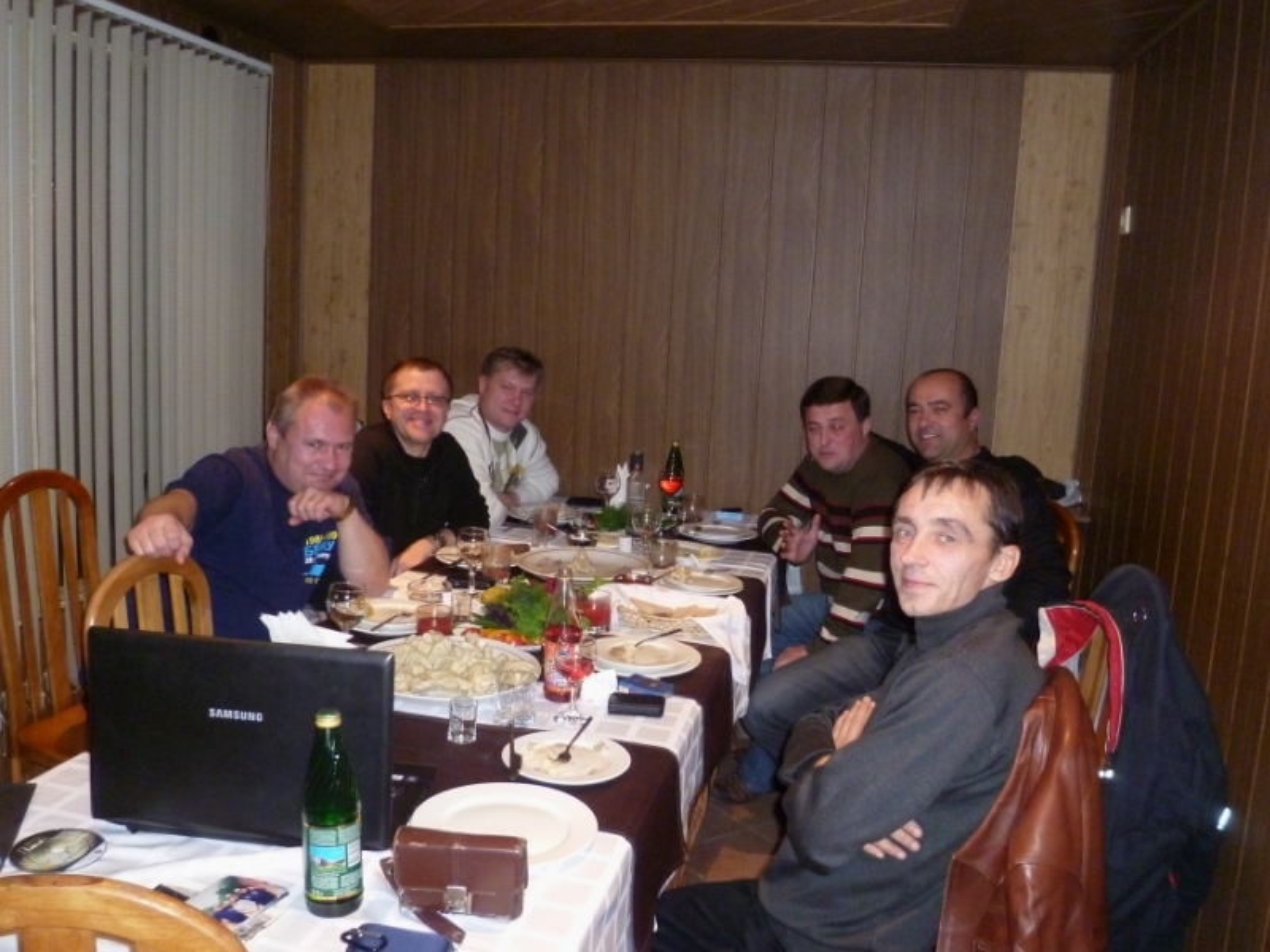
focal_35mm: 28
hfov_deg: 63.4
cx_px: 635
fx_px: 1027
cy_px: 476
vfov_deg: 49.7
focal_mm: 5
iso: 400
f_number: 2.8
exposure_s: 1/30
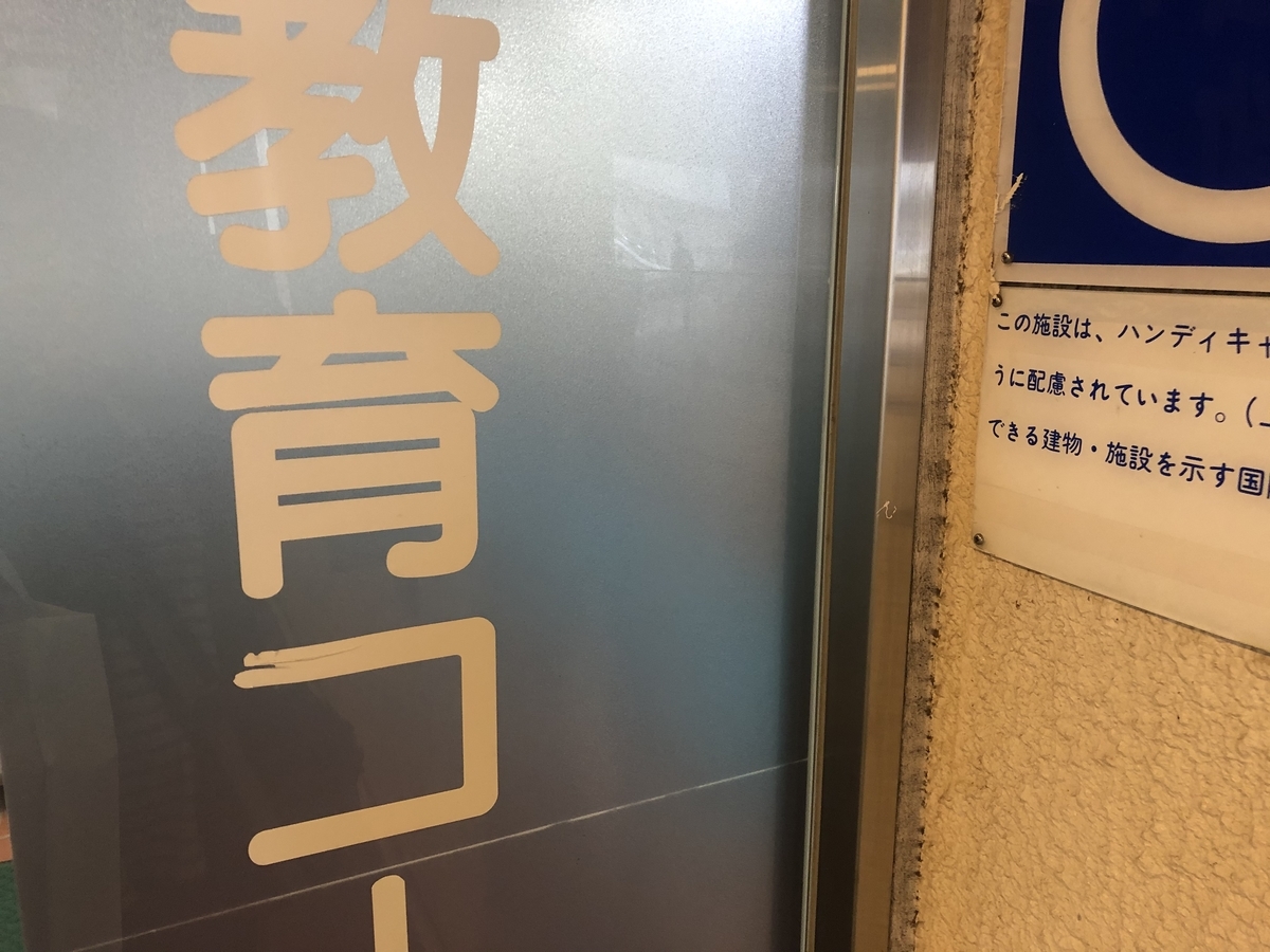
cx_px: 635
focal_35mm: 28
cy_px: 476
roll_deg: +0.3
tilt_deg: -11.4
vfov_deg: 49.7
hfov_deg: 63.4
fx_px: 1027
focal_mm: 3.99
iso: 80
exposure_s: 1/17
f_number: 1.8
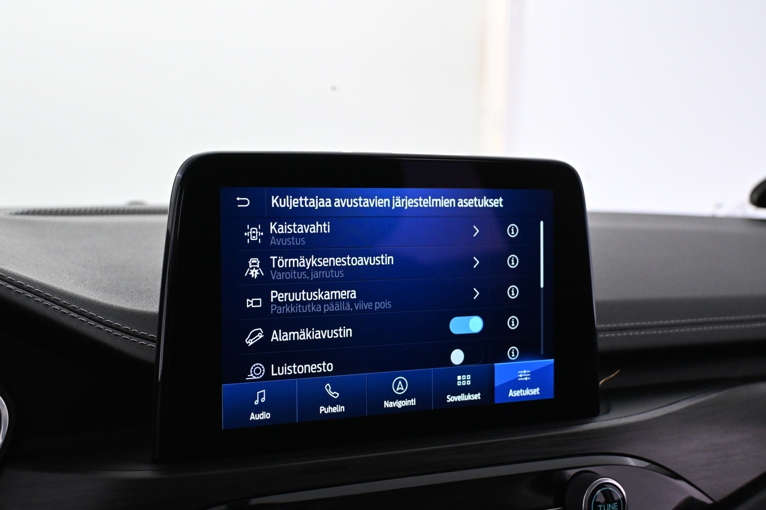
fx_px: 1085
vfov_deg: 26.5
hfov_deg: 38.9
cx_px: 383
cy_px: 255
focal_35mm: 51
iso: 3200
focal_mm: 34
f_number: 5
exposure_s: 1/80
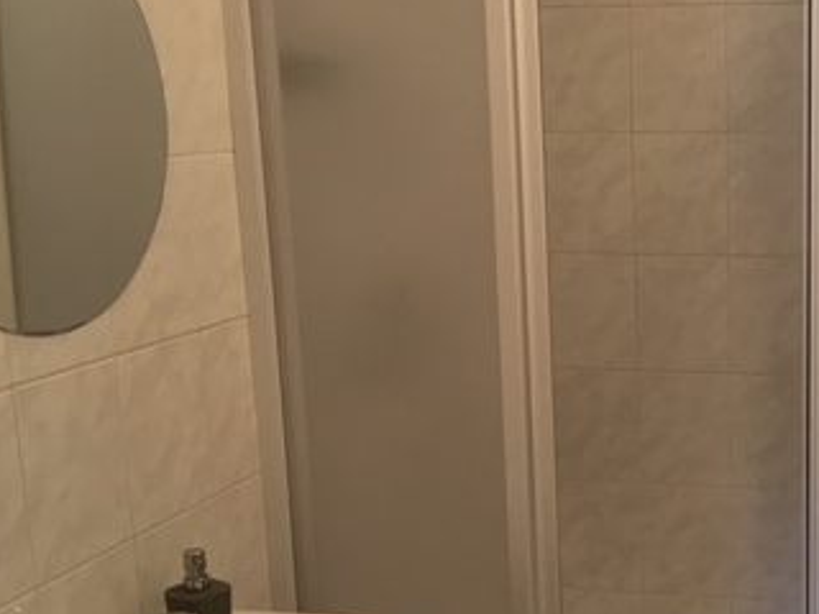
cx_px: 747
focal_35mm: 58
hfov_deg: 31.6
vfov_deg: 25.1
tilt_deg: -14.0
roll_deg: +0.7
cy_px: 397
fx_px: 1372
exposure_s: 1/33
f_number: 2.2
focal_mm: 4.15
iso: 80
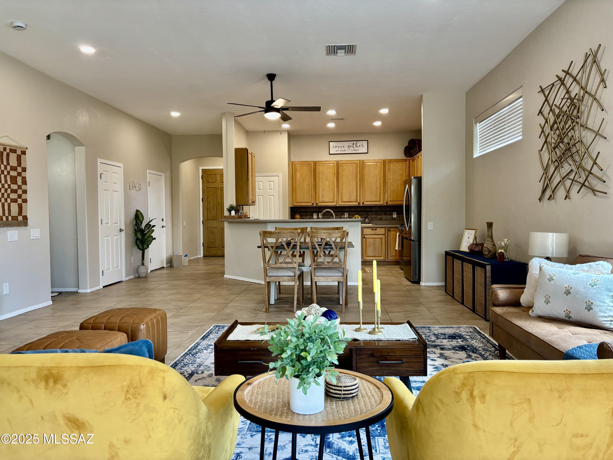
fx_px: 460
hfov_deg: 67.3
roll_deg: +0.7
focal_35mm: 26
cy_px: 230
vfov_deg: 53.1
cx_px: 306
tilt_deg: -2.6
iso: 125
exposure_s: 1/120
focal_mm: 5.96
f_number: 1.6
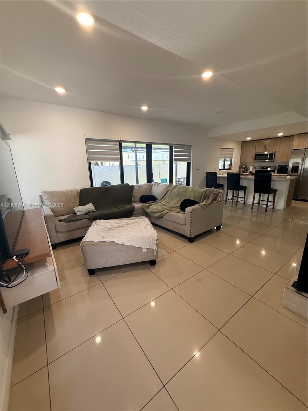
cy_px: 206
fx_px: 166
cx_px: 154
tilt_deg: -13.1
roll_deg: +1.3
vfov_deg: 102.1
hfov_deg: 85.7
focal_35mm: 14
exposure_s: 1/120
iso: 160
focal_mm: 2.22
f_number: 2.2
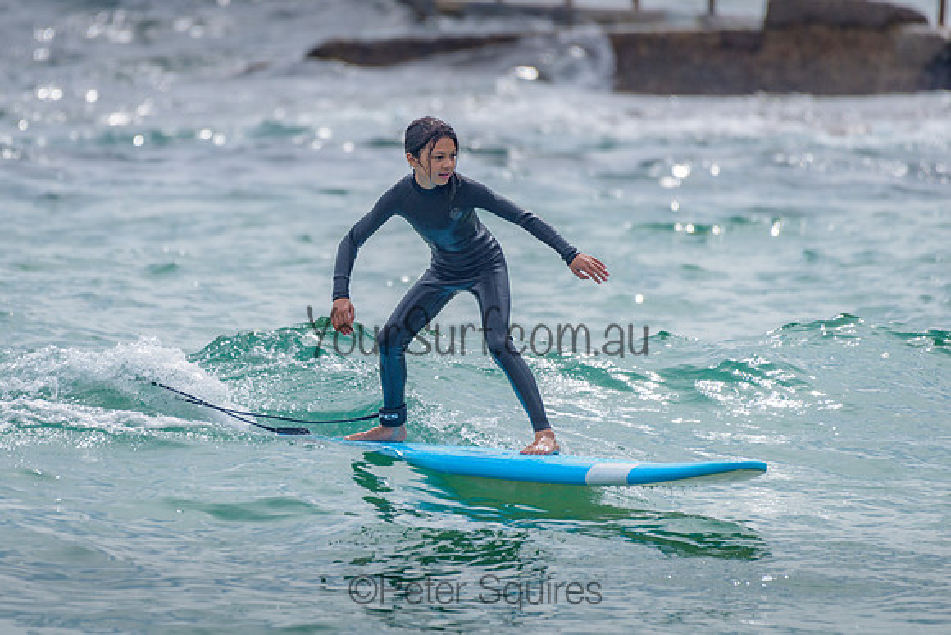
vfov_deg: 2.2
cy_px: 309
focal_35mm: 613
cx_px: 368
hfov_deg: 3.4
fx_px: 16186
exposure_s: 1/2000
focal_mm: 500
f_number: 5.6
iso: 160
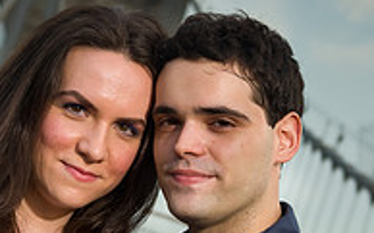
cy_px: 73
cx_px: 110
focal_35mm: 137
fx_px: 1396
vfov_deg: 9.5
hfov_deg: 15.2
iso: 200
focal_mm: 45
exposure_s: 1/1000
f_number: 4
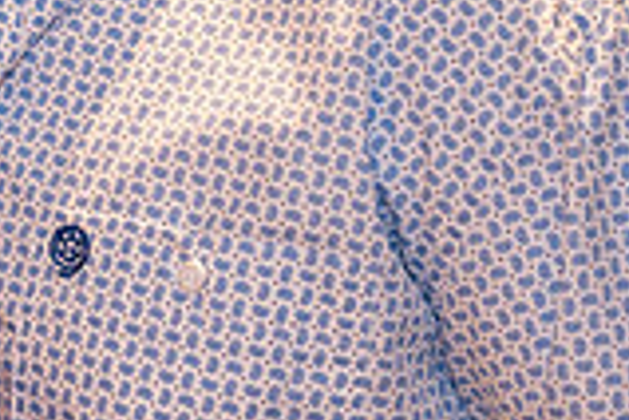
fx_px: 4455
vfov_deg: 5.4
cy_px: -101
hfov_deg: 7.9
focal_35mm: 255
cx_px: -269
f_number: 4
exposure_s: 1/80
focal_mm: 70
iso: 1600
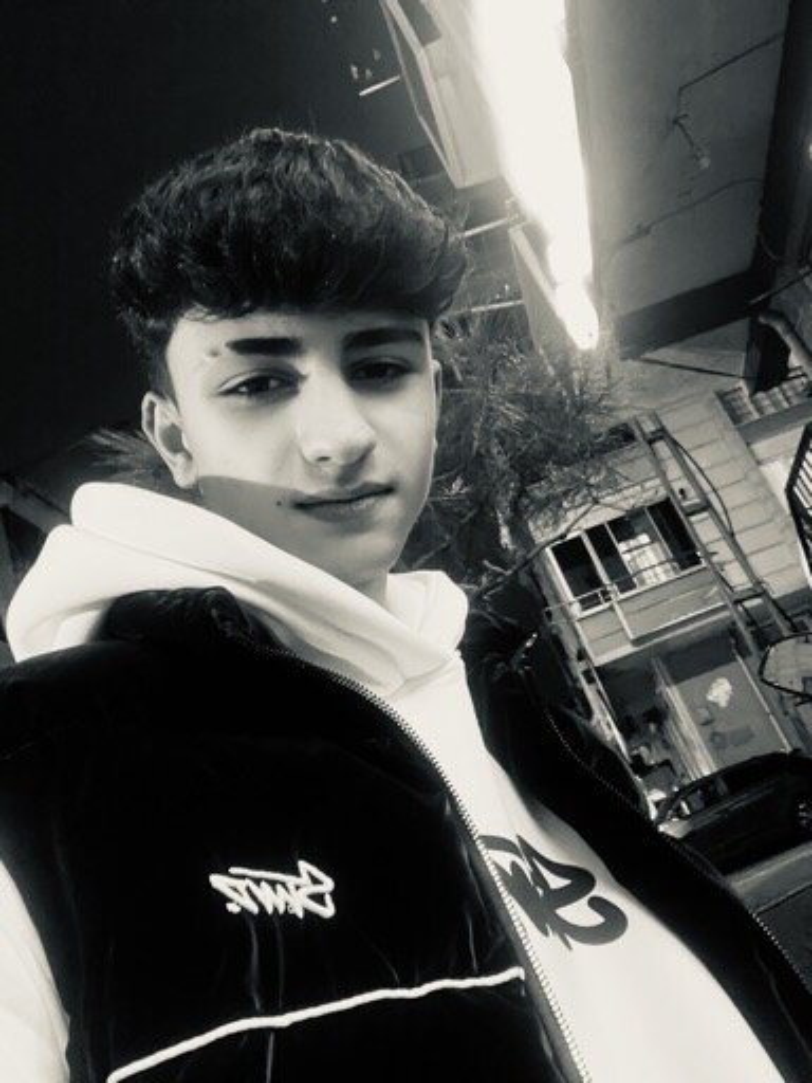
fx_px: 938
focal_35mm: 30
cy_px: 542
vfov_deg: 60.0
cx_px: 406
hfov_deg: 46.8
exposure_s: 1/17
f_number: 2.2
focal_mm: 2.71
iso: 640
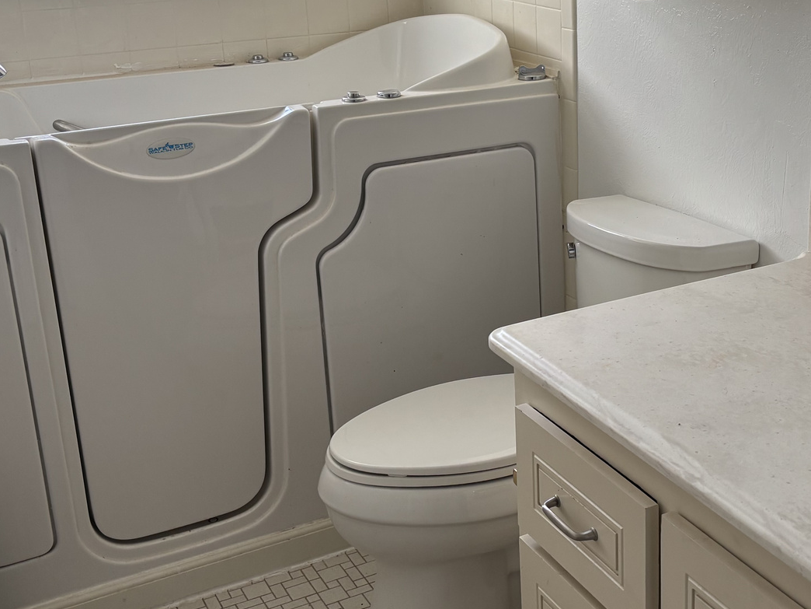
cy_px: 236
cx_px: 569
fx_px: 1195
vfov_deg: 28.5
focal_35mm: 51
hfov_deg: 36.9
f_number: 1.6
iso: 100
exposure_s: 1/120
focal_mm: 5.96
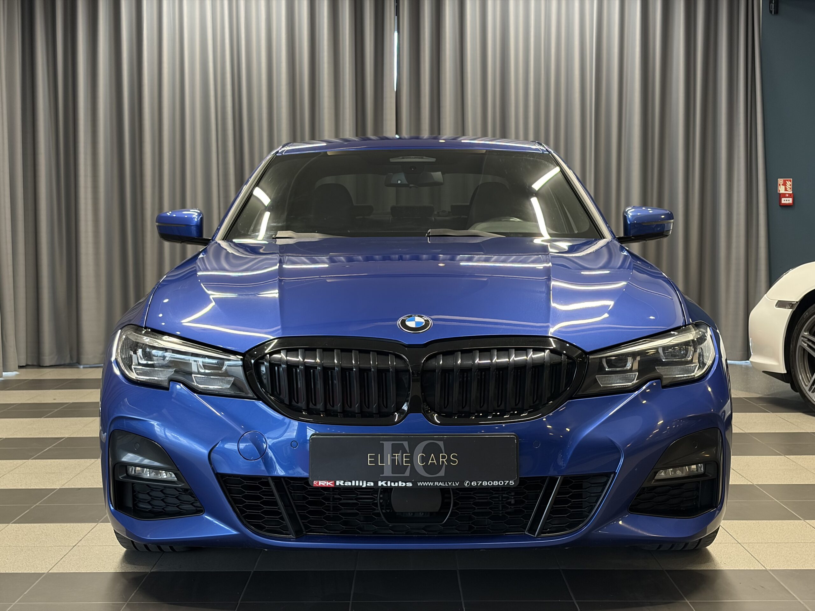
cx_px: 408
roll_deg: +0.4
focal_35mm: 52
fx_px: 1224
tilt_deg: -2.7
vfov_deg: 28.0
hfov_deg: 36.8
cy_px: 306
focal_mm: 5.96
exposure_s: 1/100
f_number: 1.6
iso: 200
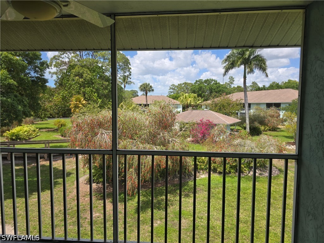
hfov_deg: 73.9
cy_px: 122
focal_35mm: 23
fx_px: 215
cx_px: 162
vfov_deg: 58.9
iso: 12
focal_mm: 6.3
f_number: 1.7
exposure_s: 1/306
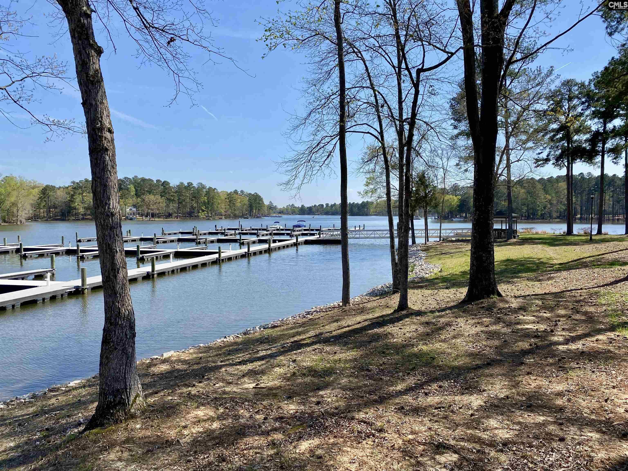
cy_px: 236
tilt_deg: -2.6
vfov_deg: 53.1
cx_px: 314
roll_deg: -0.3
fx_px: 472
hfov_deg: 67.3
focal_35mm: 26
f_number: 1.8
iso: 32
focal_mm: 4.25
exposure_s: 1/2571
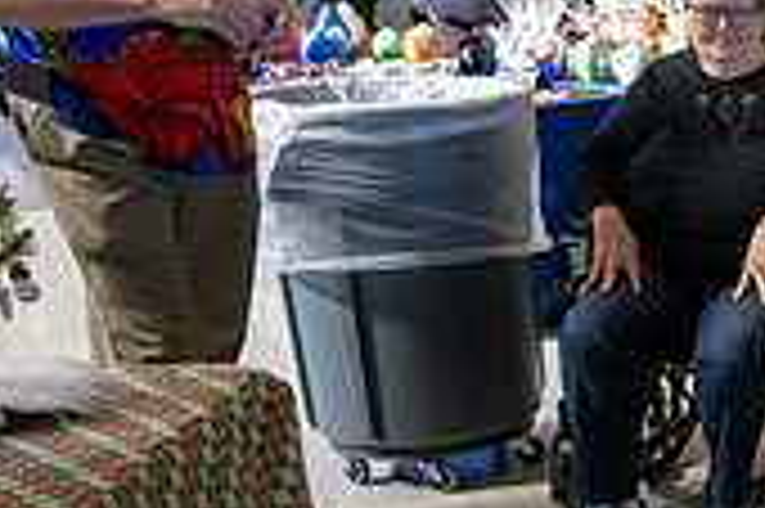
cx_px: 1287
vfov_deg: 16.5
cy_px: 429
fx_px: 1741
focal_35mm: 82
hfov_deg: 19.8
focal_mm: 24
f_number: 6.3
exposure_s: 1/125
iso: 1250
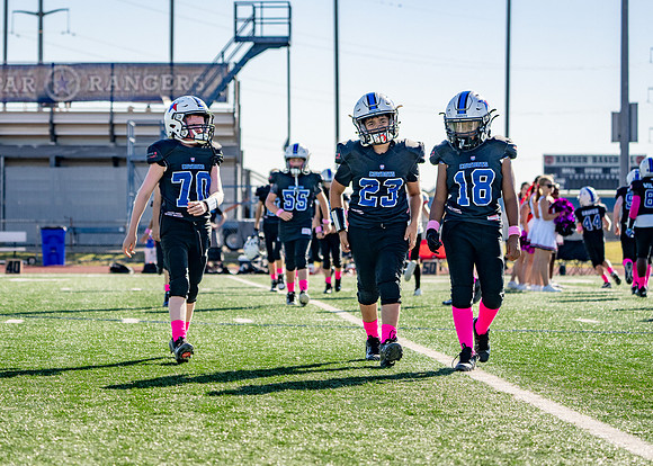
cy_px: 192
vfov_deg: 11.0
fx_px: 2424
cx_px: 236
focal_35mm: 131
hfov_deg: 15.3
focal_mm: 104
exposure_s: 1/1600
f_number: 4.5
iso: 320
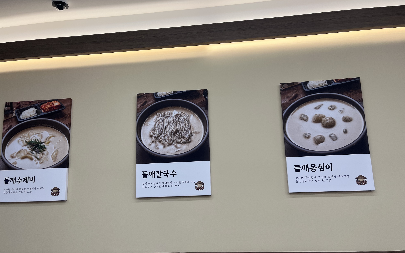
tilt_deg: +10.9
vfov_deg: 44.5
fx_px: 309
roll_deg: +1.3
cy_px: 131
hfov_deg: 66.5
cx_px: 200
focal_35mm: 28
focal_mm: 5.1
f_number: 1.6
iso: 40
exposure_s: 1/165
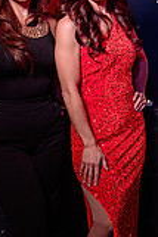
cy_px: 88
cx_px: 241
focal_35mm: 89
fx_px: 587
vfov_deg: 22.8
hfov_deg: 14.3
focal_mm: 24
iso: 160
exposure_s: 1/100
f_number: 3.5
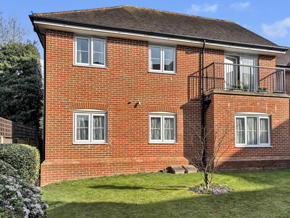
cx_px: 145
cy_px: 109
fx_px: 218
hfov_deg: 67.3
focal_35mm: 26
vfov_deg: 53.1
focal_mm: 5.96
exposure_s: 1/1812
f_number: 1.6
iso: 50
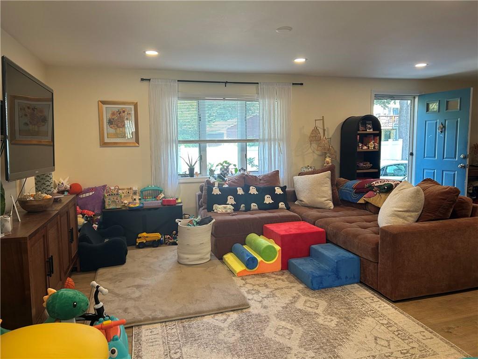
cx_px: 239
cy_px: 180
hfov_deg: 67.3
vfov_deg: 53.1
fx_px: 359
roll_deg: +0.8
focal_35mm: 26
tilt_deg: -5.9
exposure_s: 1/120
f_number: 1.5
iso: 100
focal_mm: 5.7
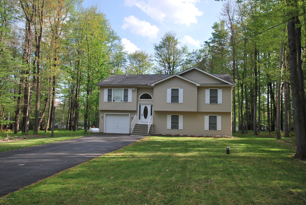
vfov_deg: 43.7
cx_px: 153
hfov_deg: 61.9
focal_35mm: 30
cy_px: 102
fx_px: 255
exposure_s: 1/160
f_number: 6.3
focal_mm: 20
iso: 100
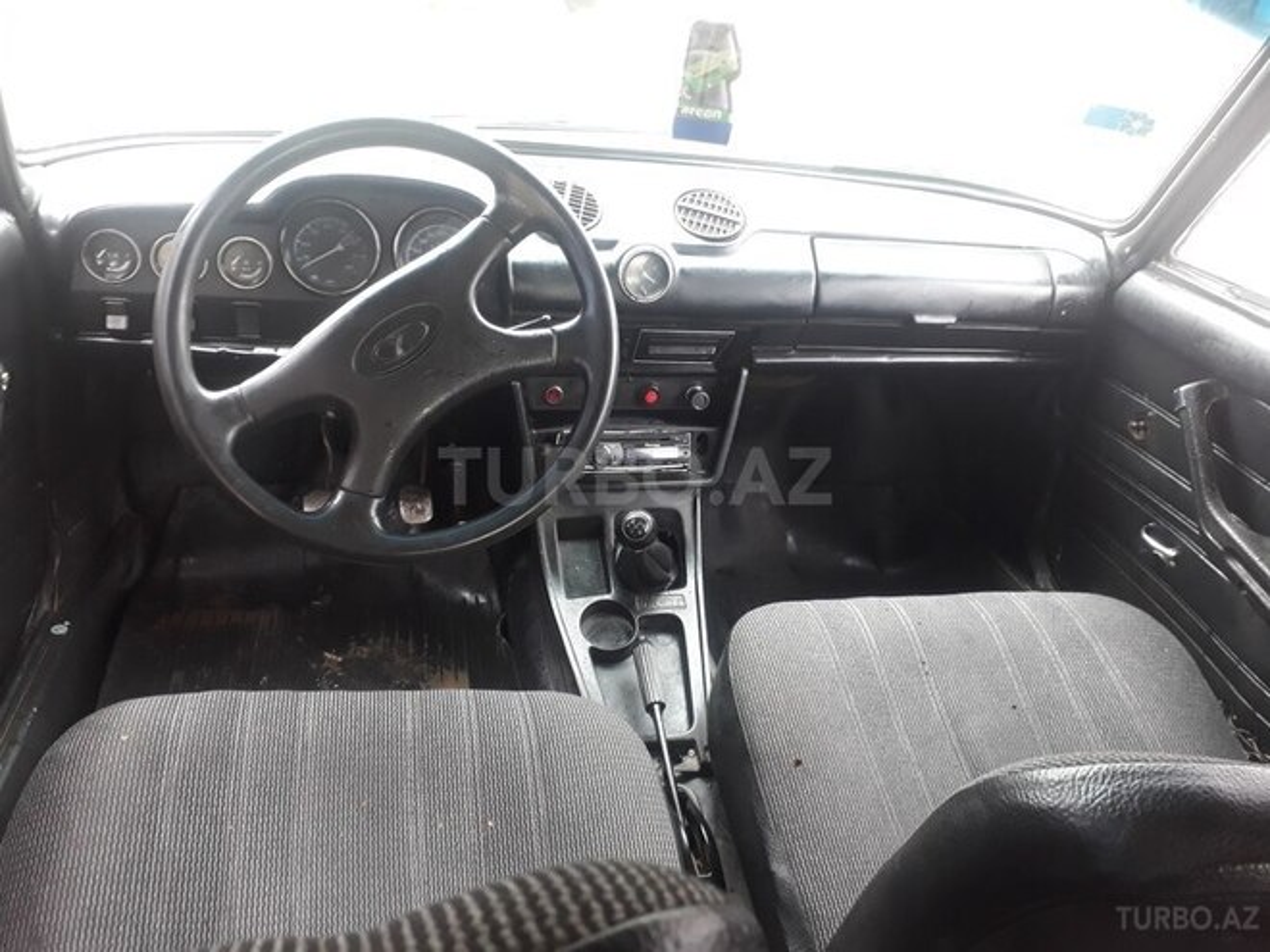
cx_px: 635
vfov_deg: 51.4
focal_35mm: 27
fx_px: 991
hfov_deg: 65.3
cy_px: 476
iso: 160
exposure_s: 1/25
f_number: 1.9
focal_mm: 3.6
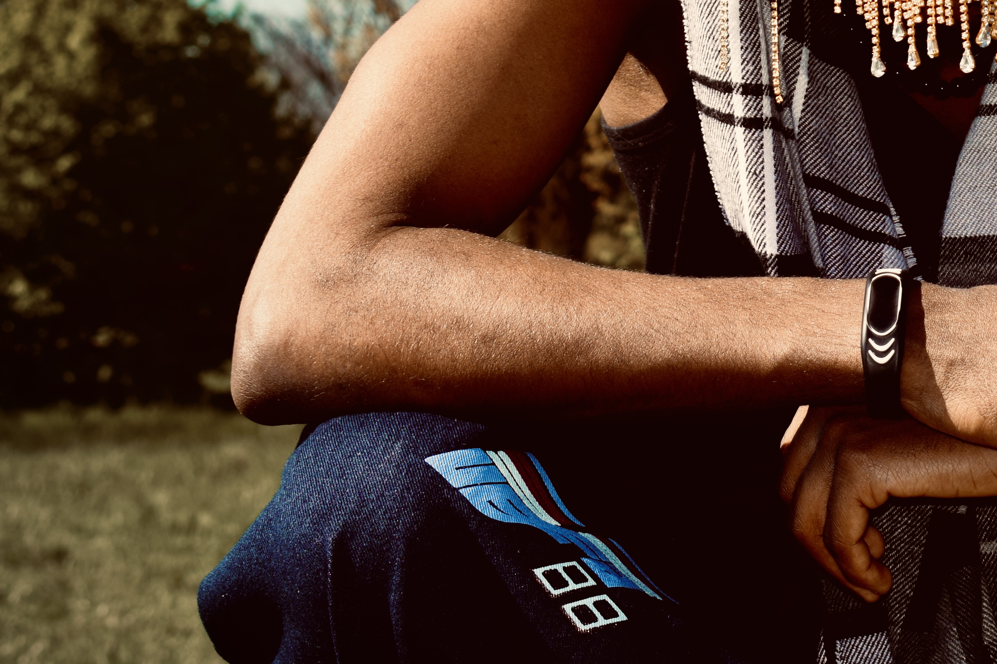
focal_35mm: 149
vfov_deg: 9.2
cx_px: 956
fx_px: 4126
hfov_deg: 13.6
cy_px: 4
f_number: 8
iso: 100
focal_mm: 46
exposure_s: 1/200
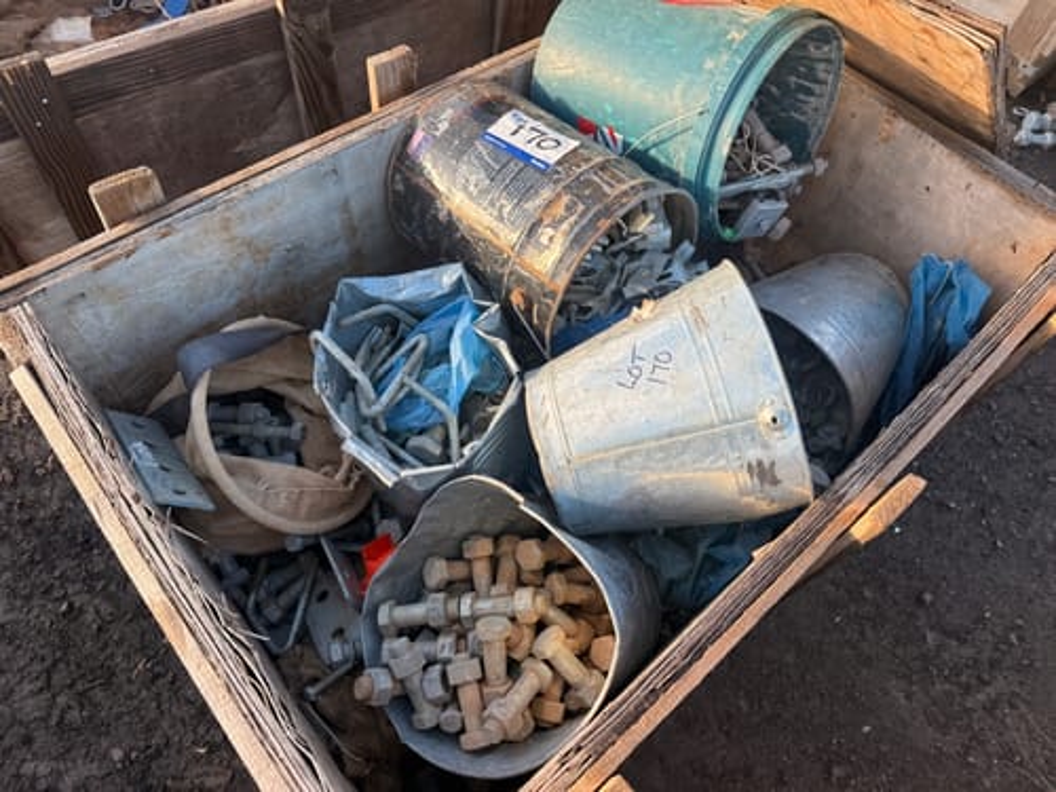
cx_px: 528
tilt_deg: -54.9
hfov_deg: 71.6
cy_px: 396
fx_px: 732
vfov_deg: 56.8
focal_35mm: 24
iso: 80
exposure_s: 1/467
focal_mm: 6.76
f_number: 1.78
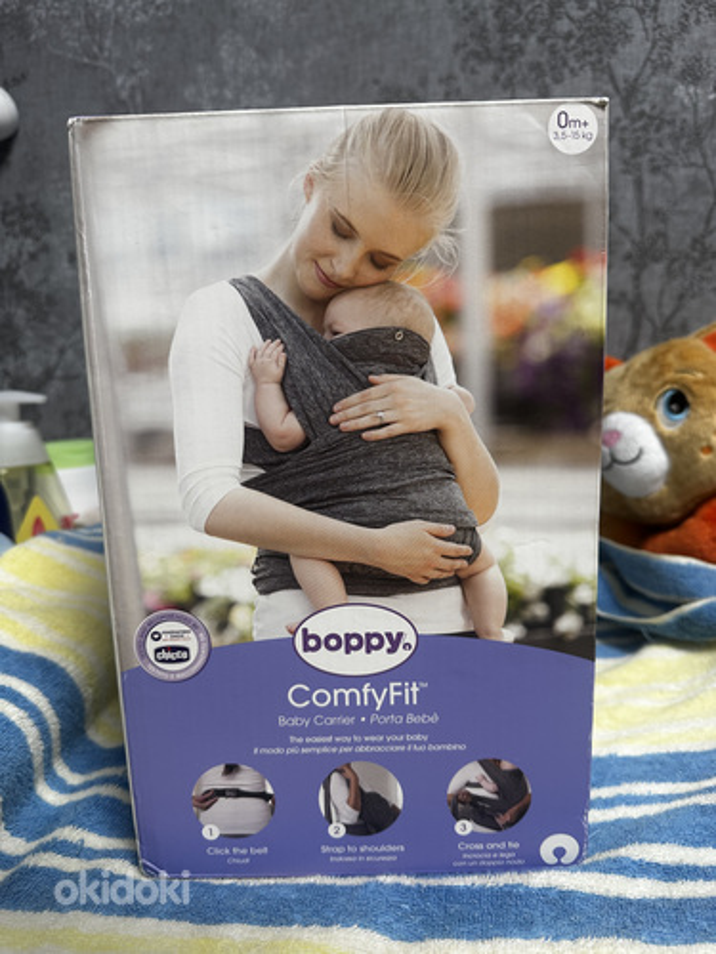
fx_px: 662
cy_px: 477
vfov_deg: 71.6
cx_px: 358
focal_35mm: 24
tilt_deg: -8.6
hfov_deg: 56.8
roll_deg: +0.6
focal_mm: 6.86
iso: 100
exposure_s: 1/100
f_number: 1.78
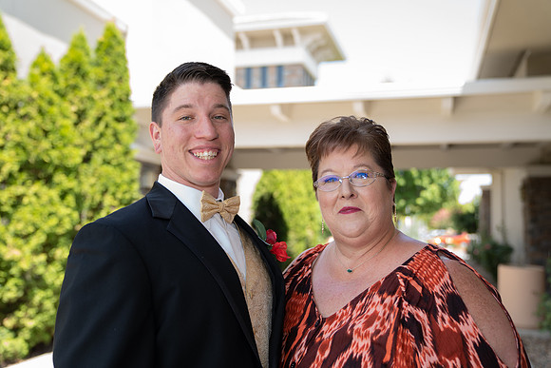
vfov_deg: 36.0
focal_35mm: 37
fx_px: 566
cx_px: 276
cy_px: 184
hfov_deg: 51.9
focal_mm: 37
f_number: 2.8
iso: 160
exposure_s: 1/200
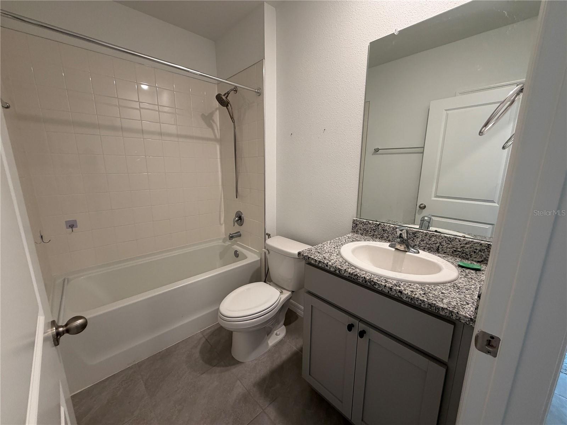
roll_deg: +0.1
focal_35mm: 14
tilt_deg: -11.4
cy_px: 212
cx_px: 284
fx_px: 229
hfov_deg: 102.1
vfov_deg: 85.7
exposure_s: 1/60
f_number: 2.2
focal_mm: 2.22
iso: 160
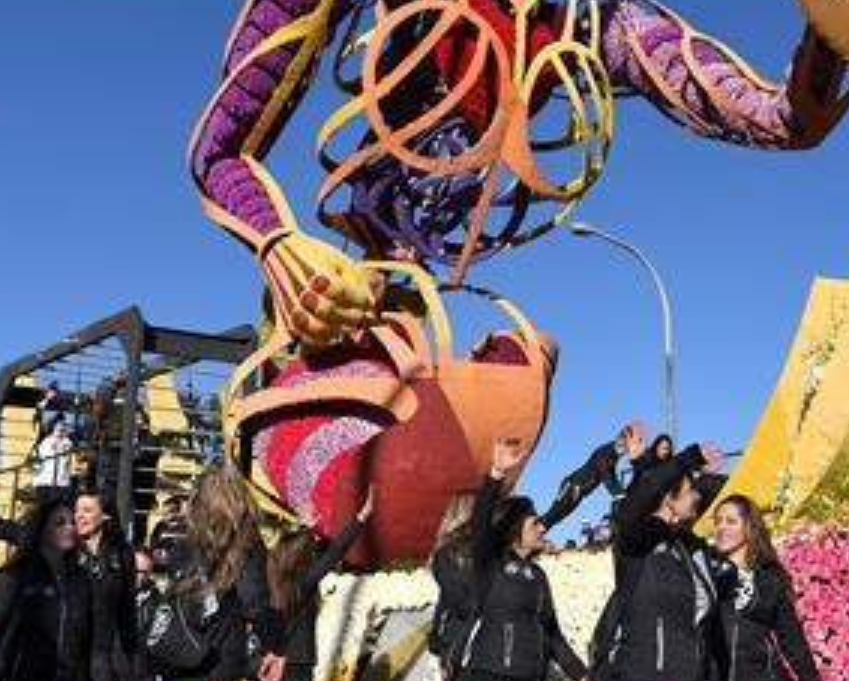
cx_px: 648
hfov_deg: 32.8
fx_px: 1409
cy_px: 224
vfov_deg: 27.0
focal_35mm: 56
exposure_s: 1/2000
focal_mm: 26
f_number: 6.3
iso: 200
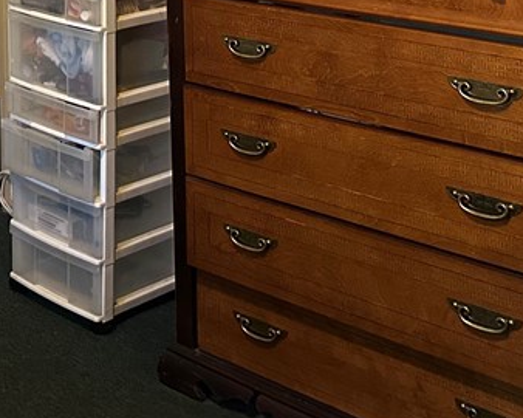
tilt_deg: -2.1
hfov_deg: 23.3
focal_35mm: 71
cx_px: -179
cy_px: -166
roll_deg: +1.3
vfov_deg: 19.4
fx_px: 1098
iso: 500
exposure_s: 1/60
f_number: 1.78
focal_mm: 6.86
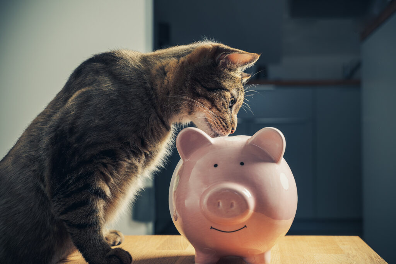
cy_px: 132
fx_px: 517
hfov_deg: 41.9
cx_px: 198
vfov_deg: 28.7
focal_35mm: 47
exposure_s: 1/160
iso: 100
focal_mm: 47
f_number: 5
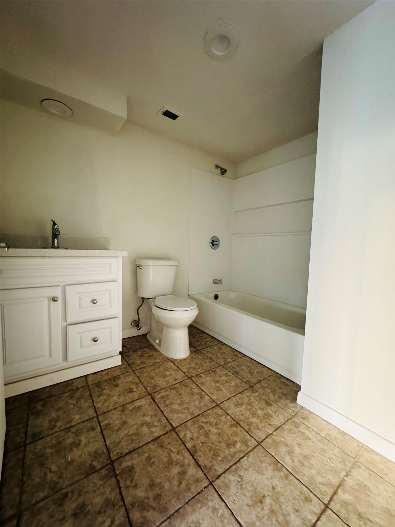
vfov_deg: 102.1
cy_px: 264
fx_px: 213
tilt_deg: -5.1
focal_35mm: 14
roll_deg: -0.8
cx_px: 198
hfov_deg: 85.7
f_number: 2.2
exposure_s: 1/46
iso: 1250
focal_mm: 2.22
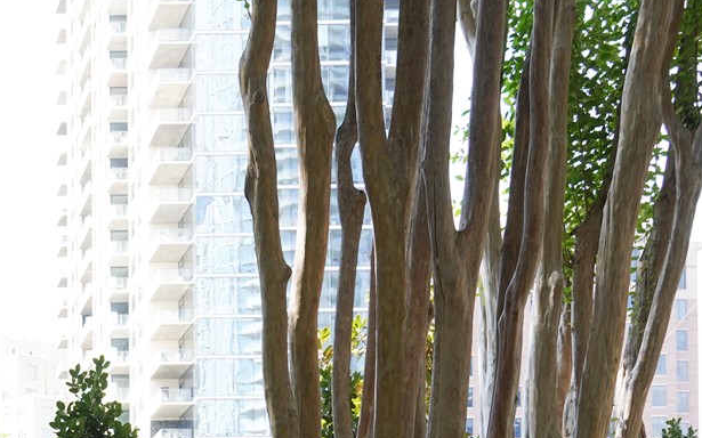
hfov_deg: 16.6
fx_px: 2219
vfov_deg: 10.7
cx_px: -306
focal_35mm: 116
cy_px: 738
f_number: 9
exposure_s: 1/100
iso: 400
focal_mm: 35
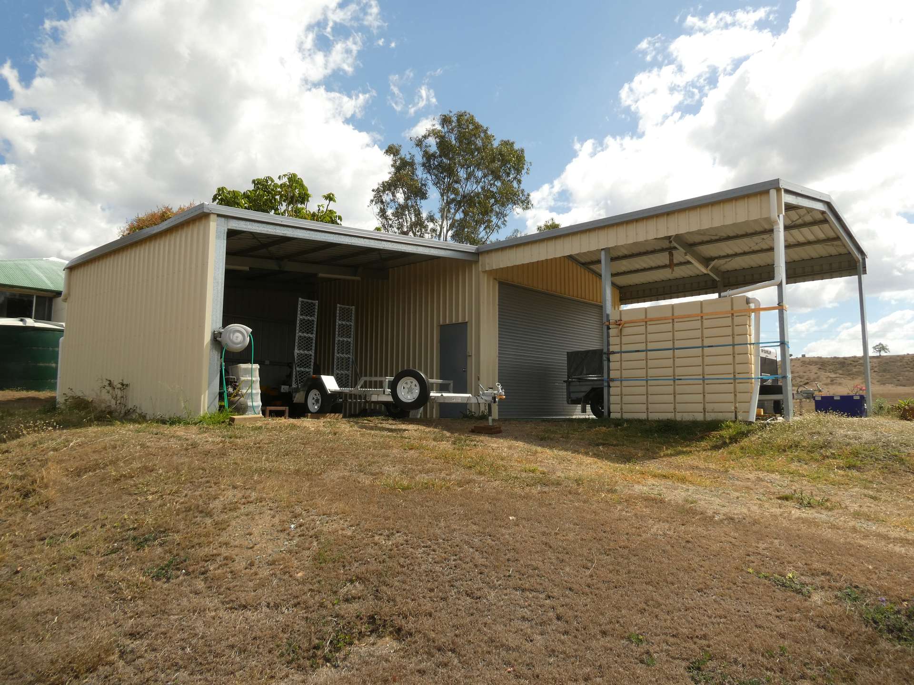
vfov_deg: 56.8
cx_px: 457
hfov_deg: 71.6
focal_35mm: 24
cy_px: 342
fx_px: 634
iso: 80
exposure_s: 1/1000
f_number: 3.3
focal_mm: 4.3
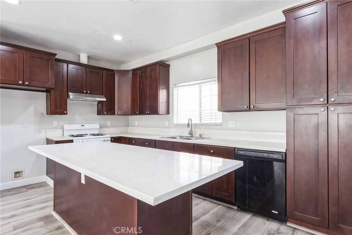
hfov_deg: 90.0
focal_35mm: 18
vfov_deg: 67.3
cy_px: 118
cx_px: 176
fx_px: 176
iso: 400
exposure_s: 1/13
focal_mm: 12
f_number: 9
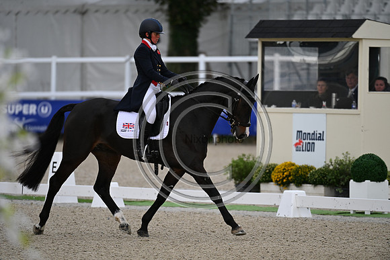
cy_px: 130
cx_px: 195
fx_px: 4334
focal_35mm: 400
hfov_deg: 5.2
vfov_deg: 3.4
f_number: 4.5
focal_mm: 400
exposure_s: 1/1000
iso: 500
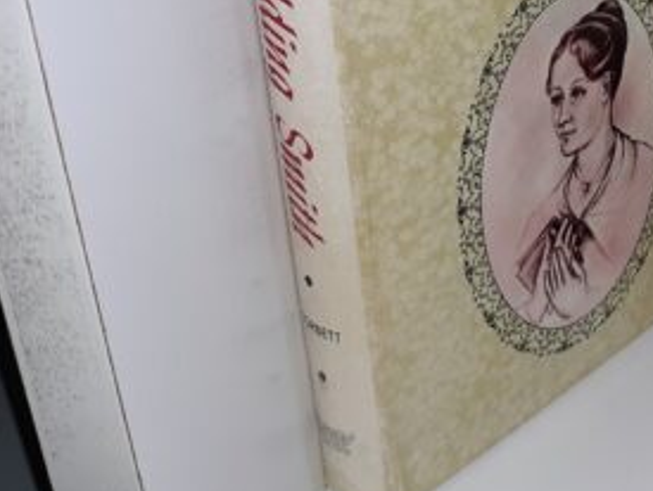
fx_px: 1152
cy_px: 31
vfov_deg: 23.3
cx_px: 693
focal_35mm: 61
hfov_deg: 29.0
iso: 40
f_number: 1.7
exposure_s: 1/140
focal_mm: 3.7
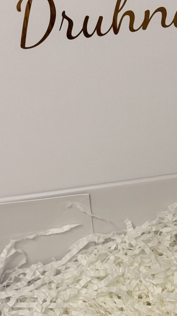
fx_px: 985
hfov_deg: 10.2
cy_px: 174
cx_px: 141
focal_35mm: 118
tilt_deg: -45.1
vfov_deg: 18.2
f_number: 1.78
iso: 50
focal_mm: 6.76
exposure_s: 1/50
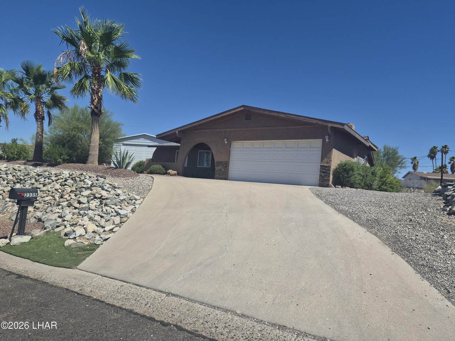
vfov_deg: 58.9
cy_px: 170
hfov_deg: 73.9
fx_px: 302
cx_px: 228
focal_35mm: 23
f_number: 1.8
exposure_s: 1/7696
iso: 64
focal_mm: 5.4
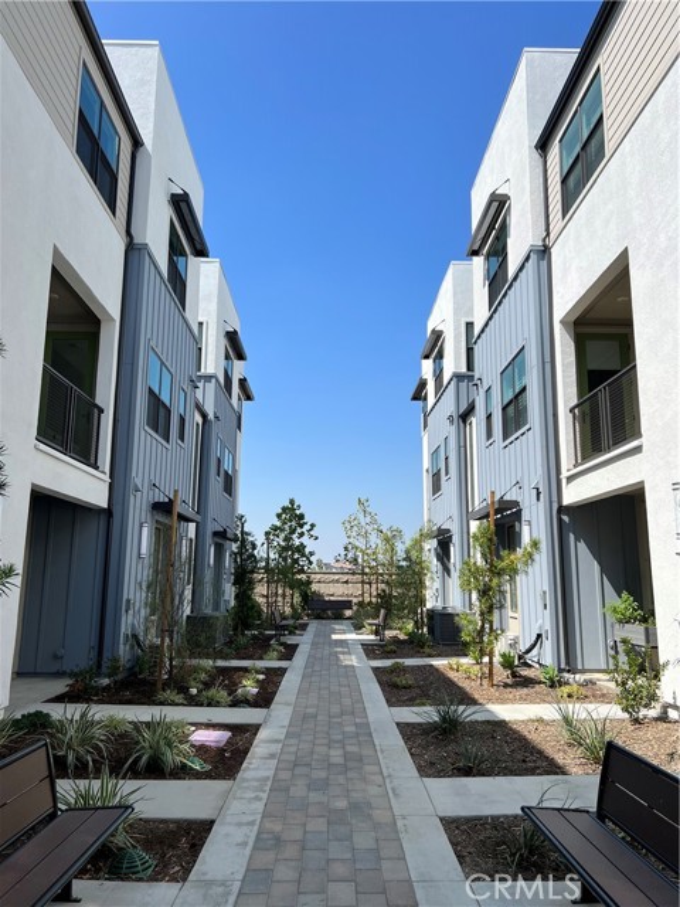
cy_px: 454
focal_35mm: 26
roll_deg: -0.3
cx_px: 340
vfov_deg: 67.3
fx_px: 681
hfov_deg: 53.1
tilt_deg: +10.7
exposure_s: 1/4274
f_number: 1.5
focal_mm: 5.7
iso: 50
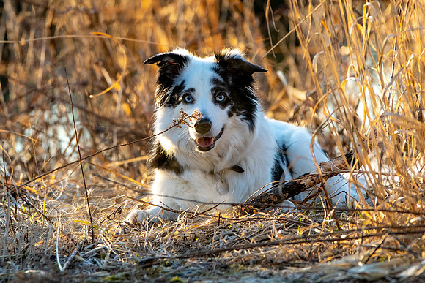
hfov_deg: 4.6
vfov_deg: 3.1
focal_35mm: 448
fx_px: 5287
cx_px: 197
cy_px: 133
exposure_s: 1/1000
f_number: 4.5
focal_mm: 200
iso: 400
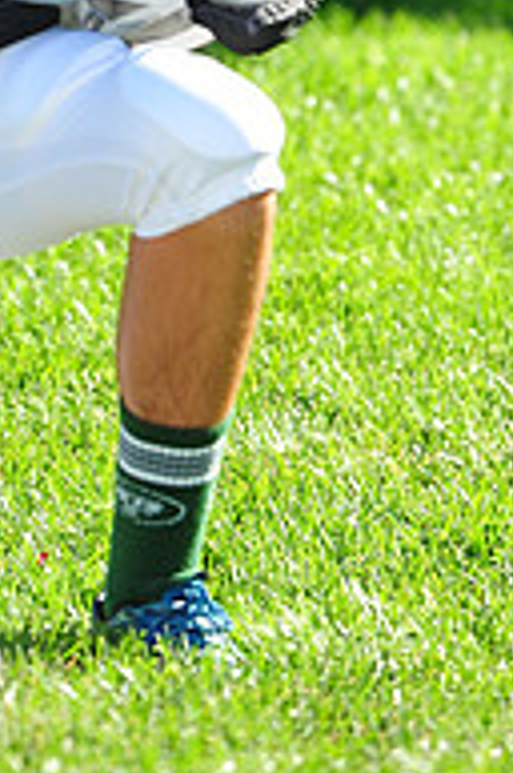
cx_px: -100
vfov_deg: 4.4
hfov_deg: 2.9
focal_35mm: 467
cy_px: -208
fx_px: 10017
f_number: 4.5
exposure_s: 1/1250
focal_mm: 155
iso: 400
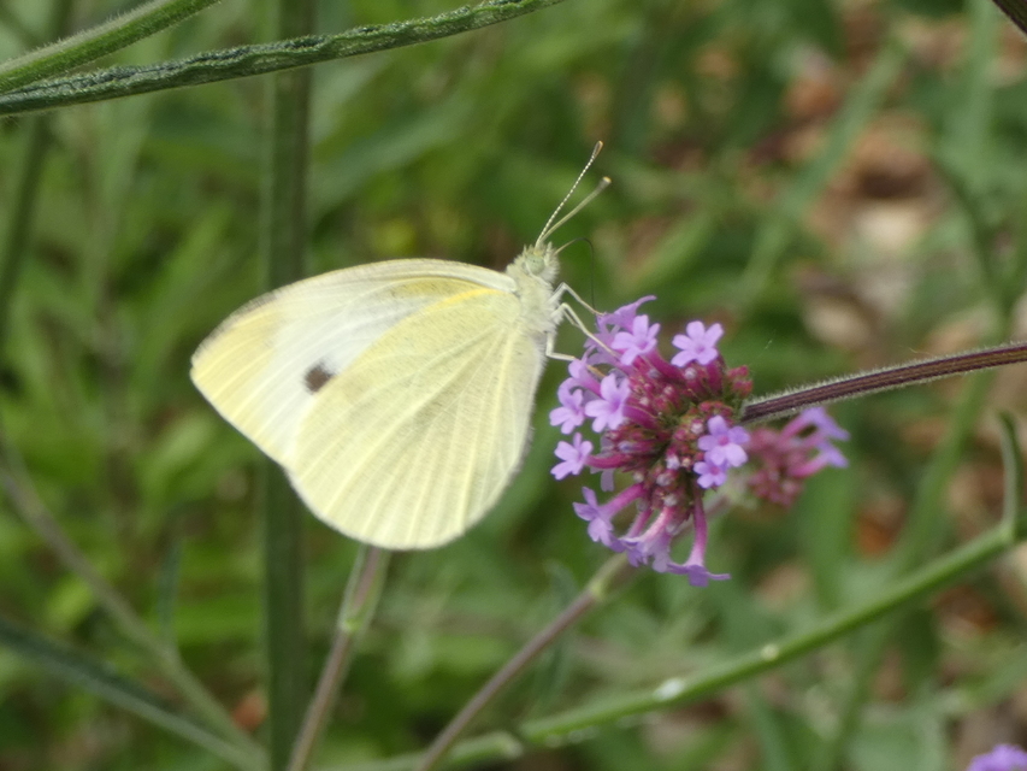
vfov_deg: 12.2
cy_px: 386
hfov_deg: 16.1
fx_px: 3620
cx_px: 514
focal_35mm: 122
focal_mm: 21.9
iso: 80
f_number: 5.1
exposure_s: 1/160
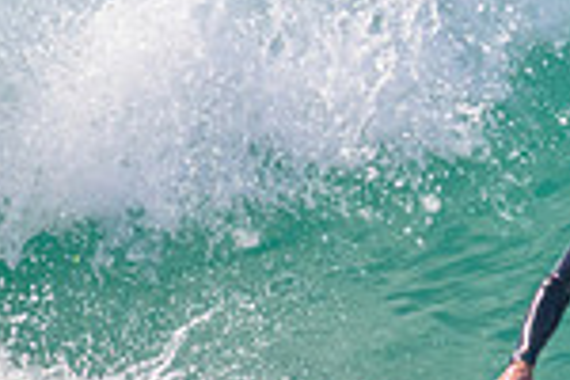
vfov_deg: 0.4
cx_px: 941
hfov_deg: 0.6
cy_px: 127
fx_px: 55808
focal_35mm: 3525
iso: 1600
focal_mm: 800
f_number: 11
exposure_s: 1/1600
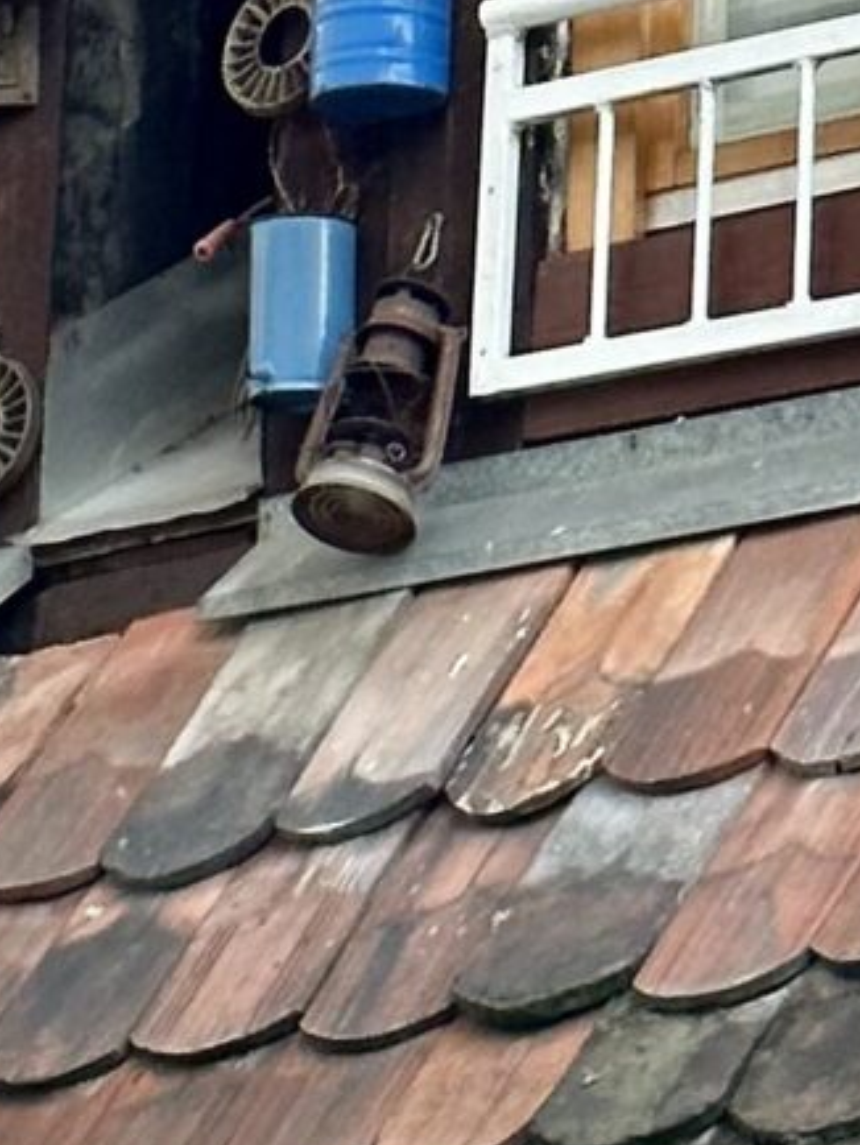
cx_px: 340
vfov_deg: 6.9
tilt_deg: +19.2
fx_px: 9365
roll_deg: -2.7
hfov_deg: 5.3
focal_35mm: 283
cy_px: -298
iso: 64
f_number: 1.78
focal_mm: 6.86
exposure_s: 1/179
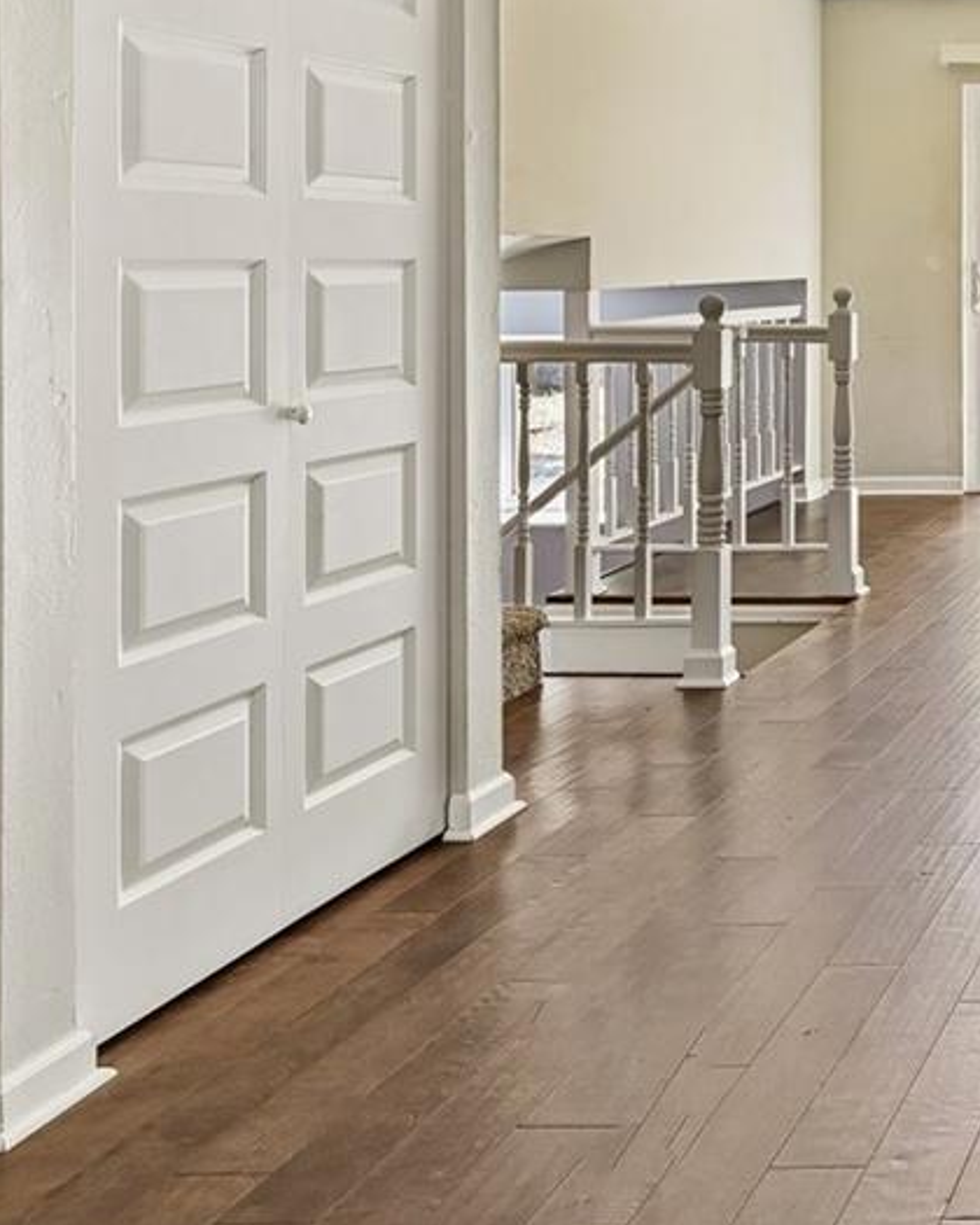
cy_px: 250
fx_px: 1450
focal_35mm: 40
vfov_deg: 43.7
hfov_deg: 28.0
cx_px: 1393
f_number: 10
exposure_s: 1/15
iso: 400
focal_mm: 14
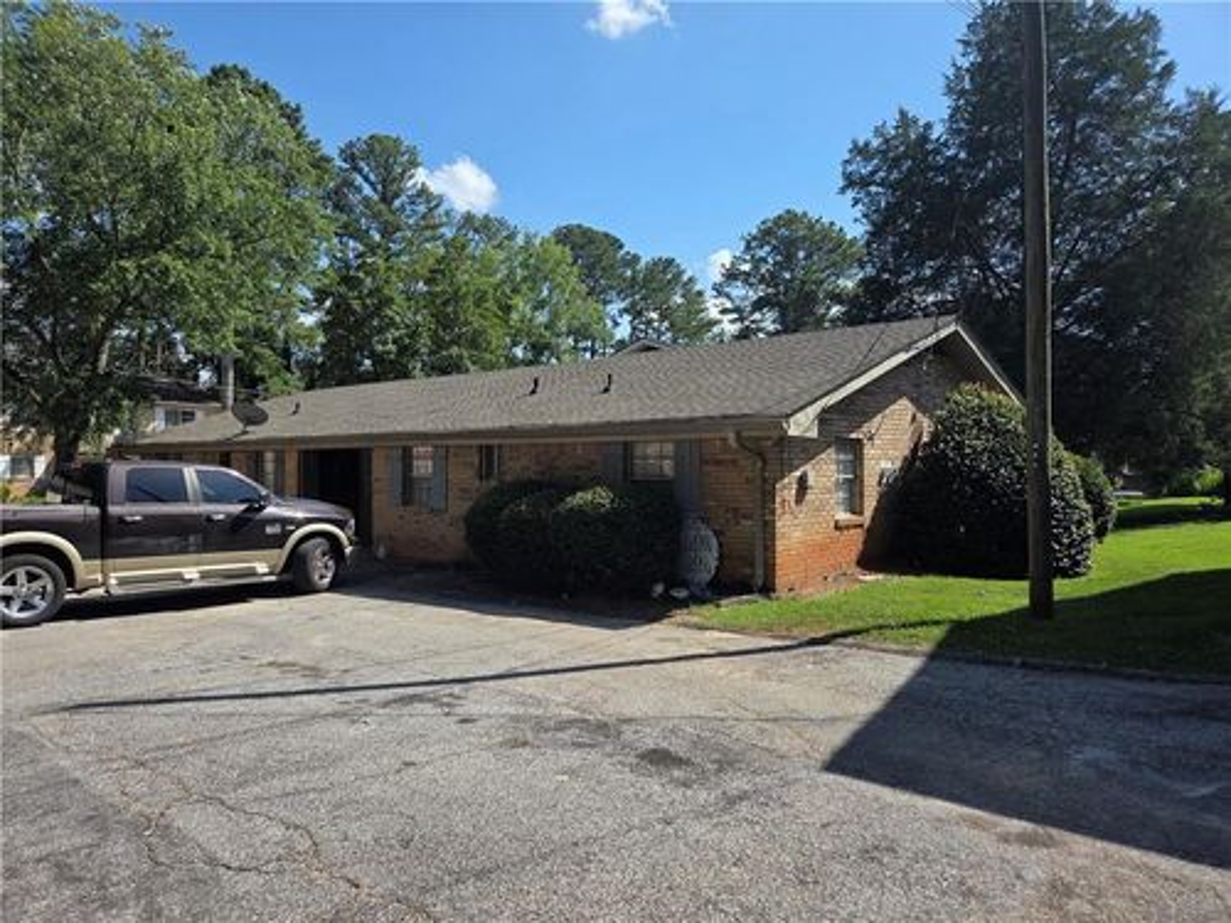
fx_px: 818
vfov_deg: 58.9
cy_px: 462
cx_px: 616
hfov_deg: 73.9
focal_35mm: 23
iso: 80
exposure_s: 1/3427
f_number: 1.8
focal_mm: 5.4
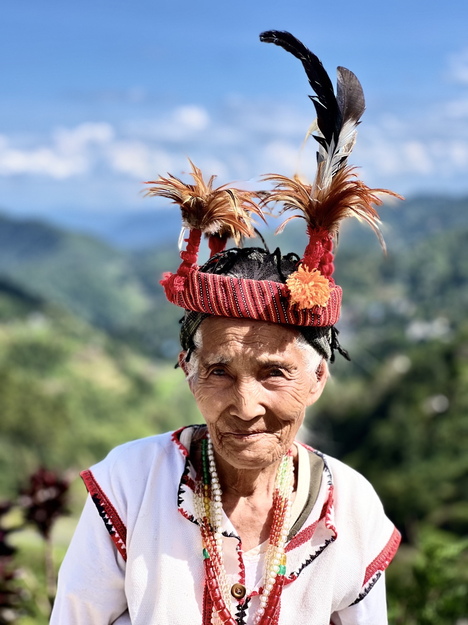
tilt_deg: -4.0
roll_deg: -0.1
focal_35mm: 77
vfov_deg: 25.3
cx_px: 234
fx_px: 1388
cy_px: 312
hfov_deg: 19.1
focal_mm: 9
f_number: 2.8
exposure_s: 1/377
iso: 32
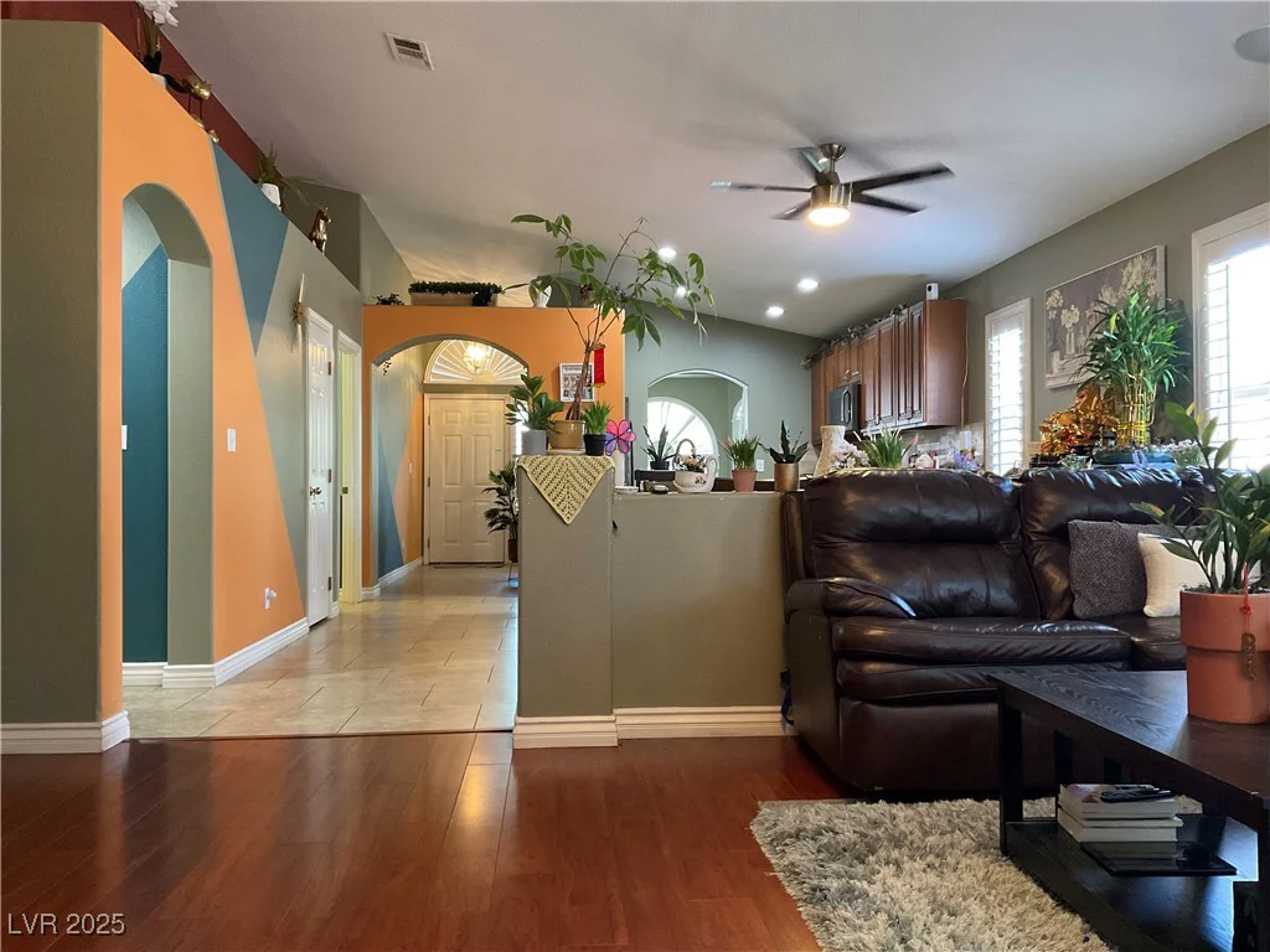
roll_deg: +0.1
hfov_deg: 61.7
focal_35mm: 29
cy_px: 476
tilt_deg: +0.6
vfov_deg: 48.2
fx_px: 1064
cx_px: 635
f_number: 1.8
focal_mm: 3
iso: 250
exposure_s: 1/60
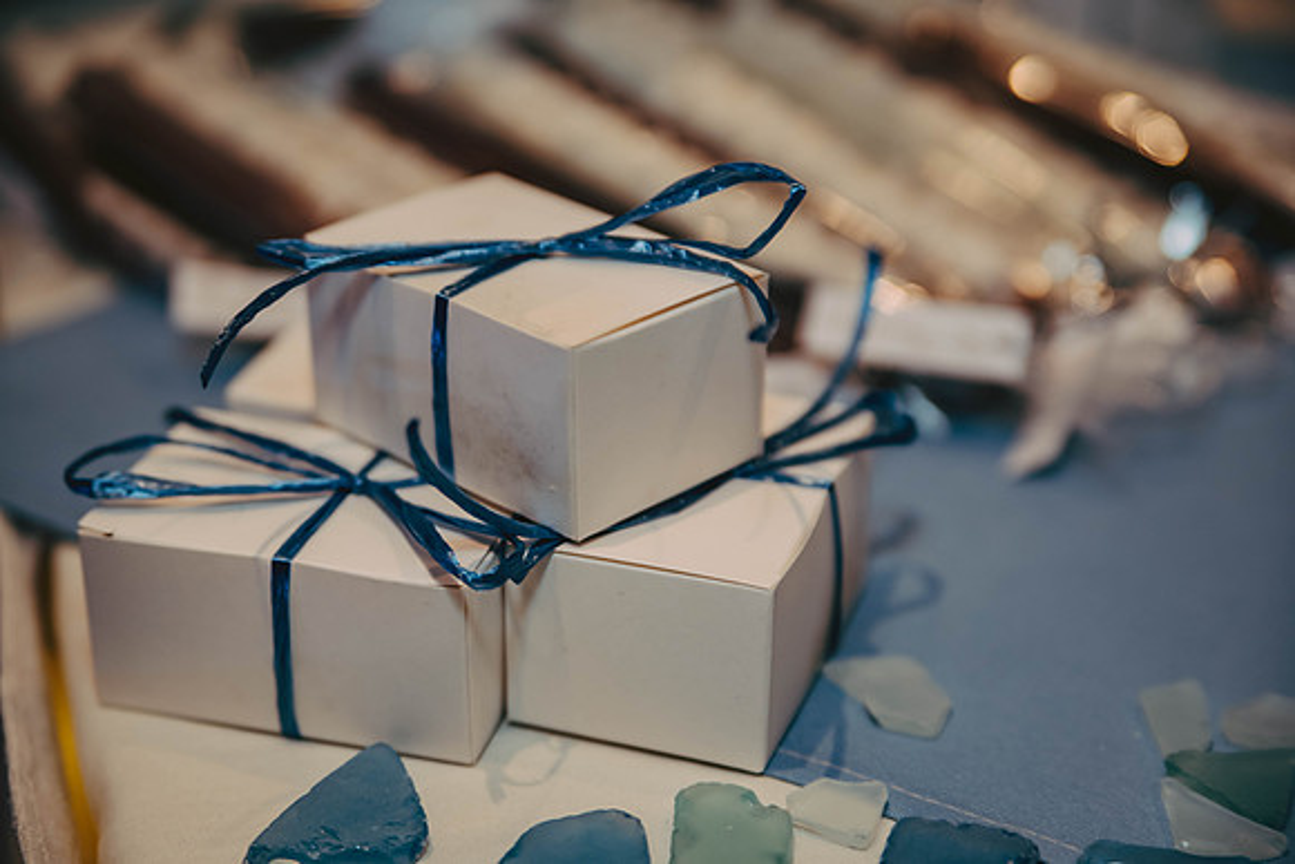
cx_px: 648
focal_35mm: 75
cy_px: 432
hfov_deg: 27.0
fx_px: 2698
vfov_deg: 18.2
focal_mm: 75
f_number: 2.8
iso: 500
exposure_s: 1/60
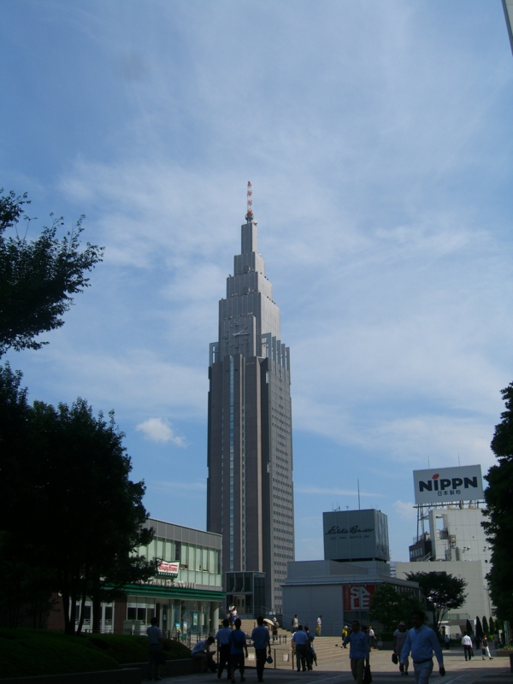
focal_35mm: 38
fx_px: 751
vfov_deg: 49.0
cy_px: 342
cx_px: 256
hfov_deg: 37.7
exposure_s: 1/320
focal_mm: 7.9
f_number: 8
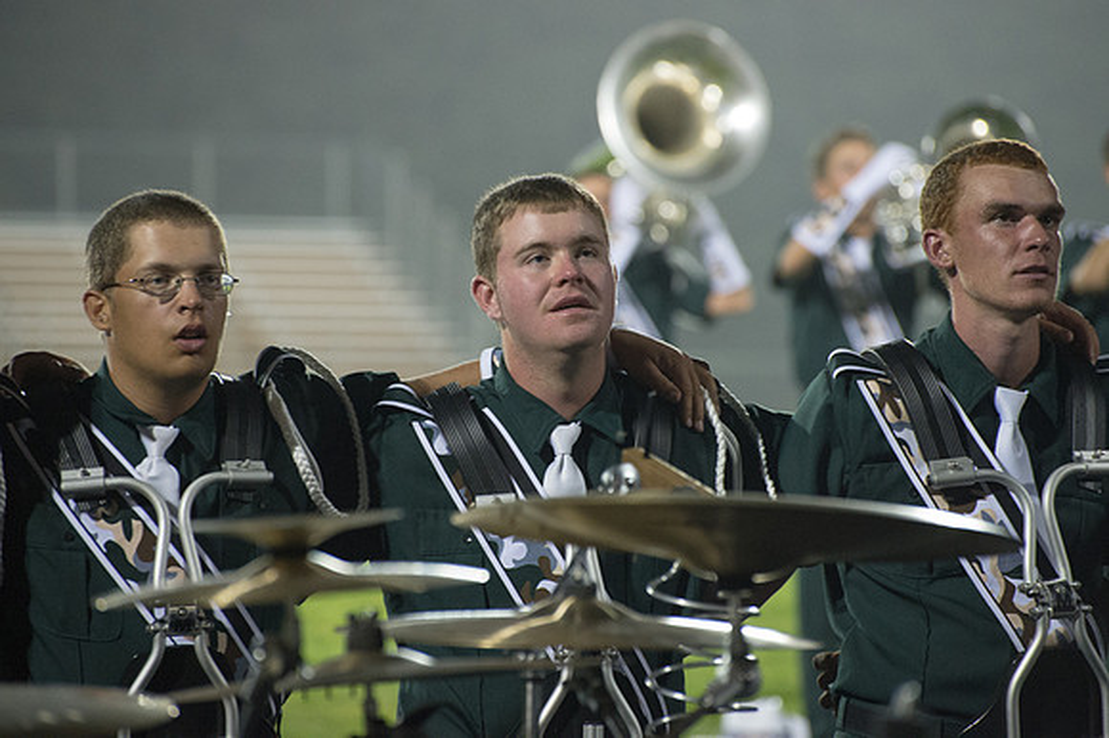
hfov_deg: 9.2
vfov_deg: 6.1
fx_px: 6906
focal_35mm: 224
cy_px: 344
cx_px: 553
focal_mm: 210
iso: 7200
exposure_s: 1/160
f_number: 5.3
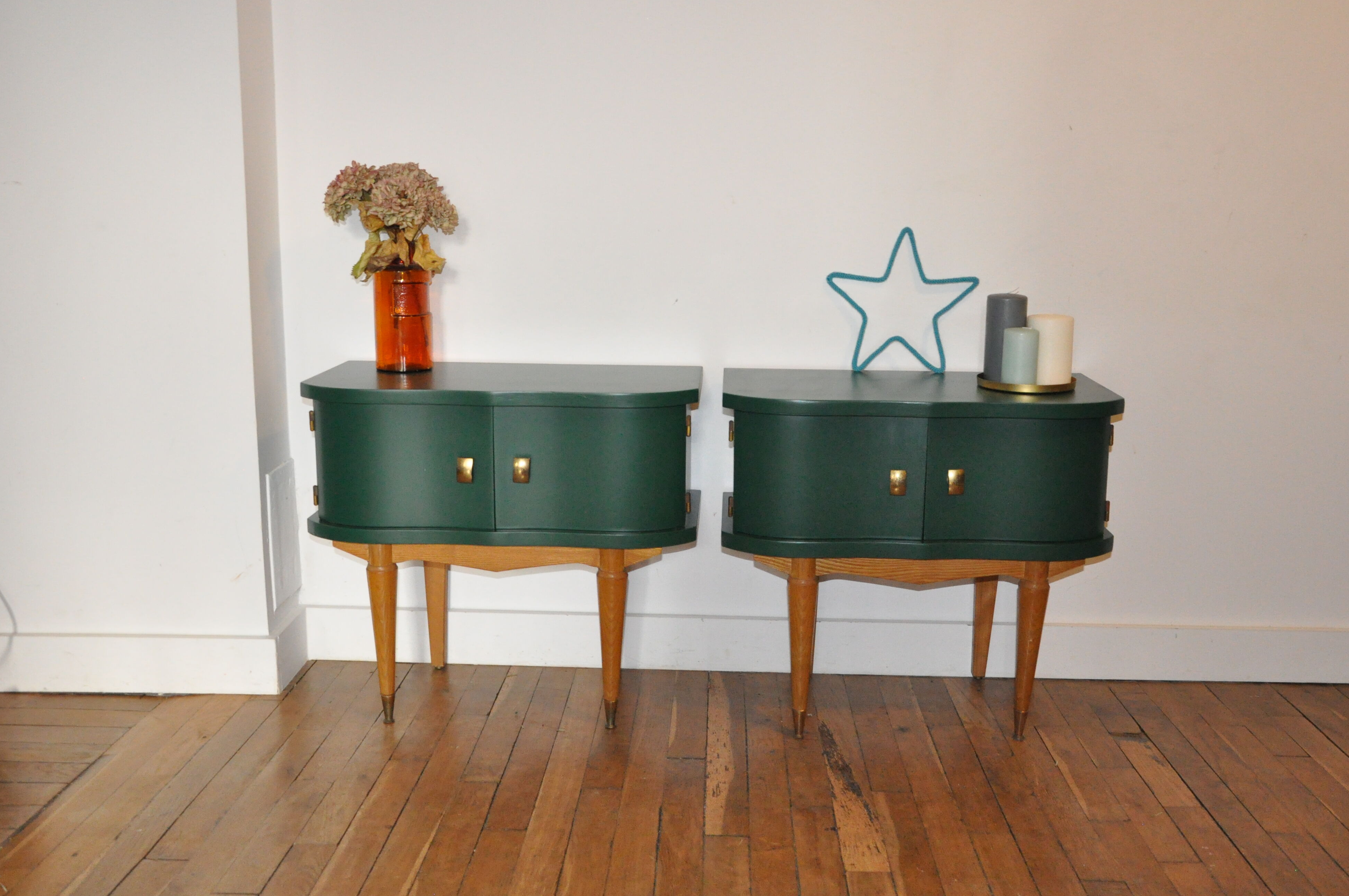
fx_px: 1293
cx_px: 727
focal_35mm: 35
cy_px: 443
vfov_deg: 38.2
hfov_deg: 55.0
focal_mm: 21
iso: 2500
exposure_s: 1/60
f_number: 5.6
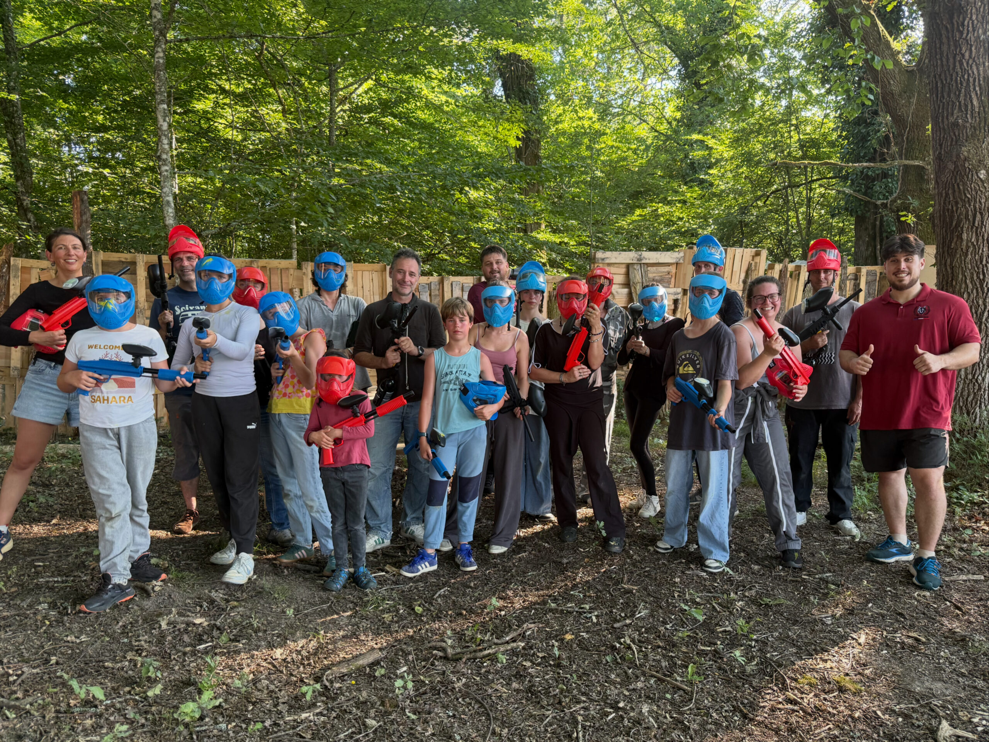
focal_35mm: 24
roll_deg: +1.3
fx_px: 686
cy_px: 371
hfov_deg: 71.6
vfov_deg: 56.8
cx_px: 494
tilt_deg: -5.2
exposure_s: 1/121
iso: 160
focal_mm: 6.76
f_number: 1.78
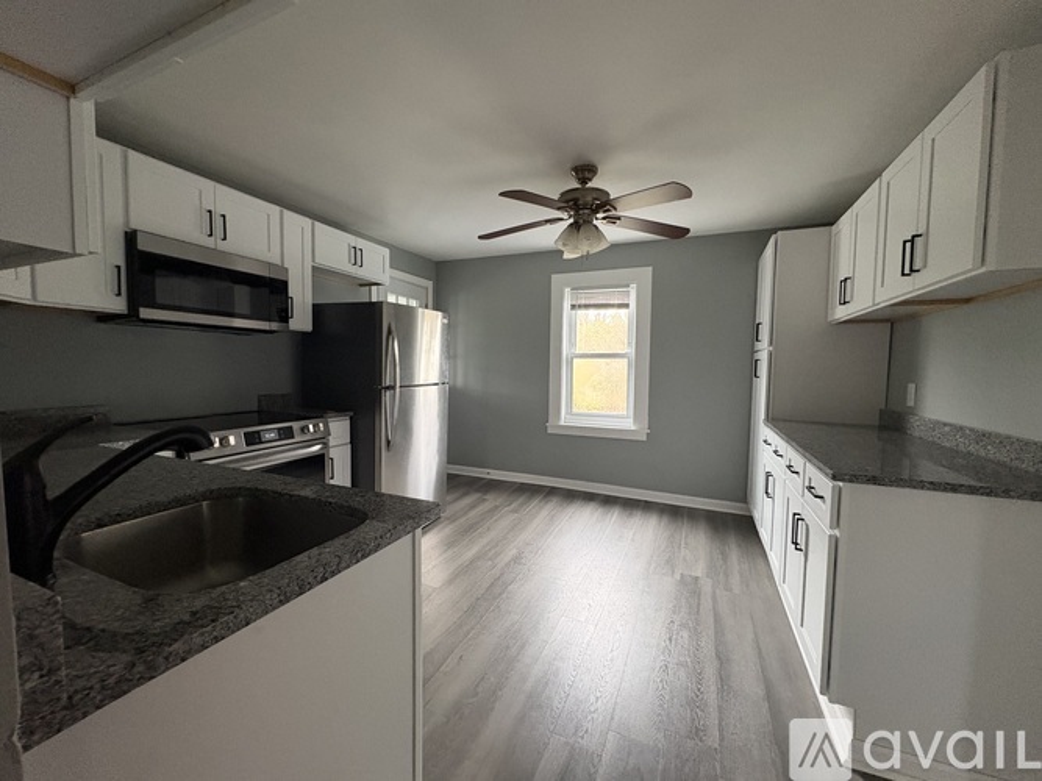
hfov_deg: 102.1
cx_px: 521
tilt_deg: -3.0
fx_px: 421
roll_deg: -0.8
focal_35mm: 14
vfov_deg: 85.7
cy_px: 390
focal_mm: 2.22
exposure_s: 1/60
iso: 640
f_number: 2.2
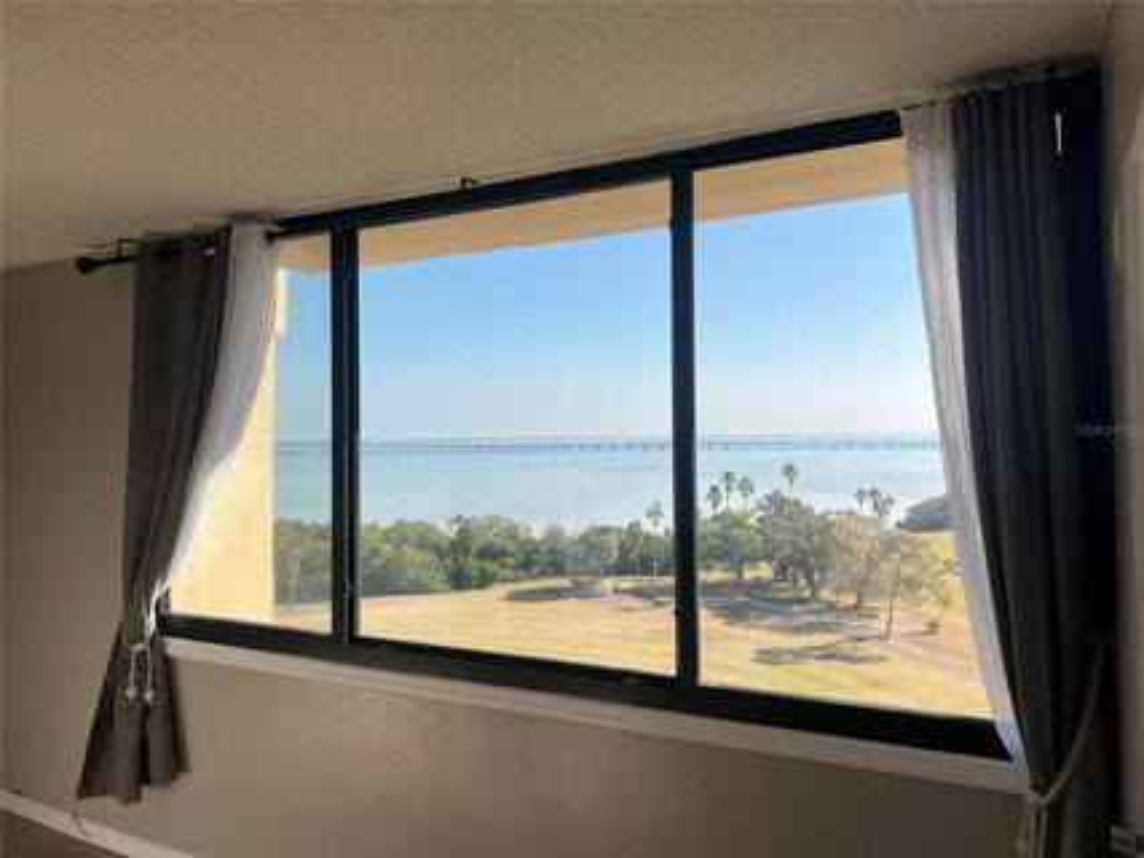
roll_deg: +0.5
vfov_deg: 53.0
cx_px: 572
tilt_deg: +1.4
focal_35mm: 26
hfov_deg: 67.3
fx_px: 859
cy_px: 429
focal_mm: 5.7
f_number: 1.5
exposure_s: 1/2457
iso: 50
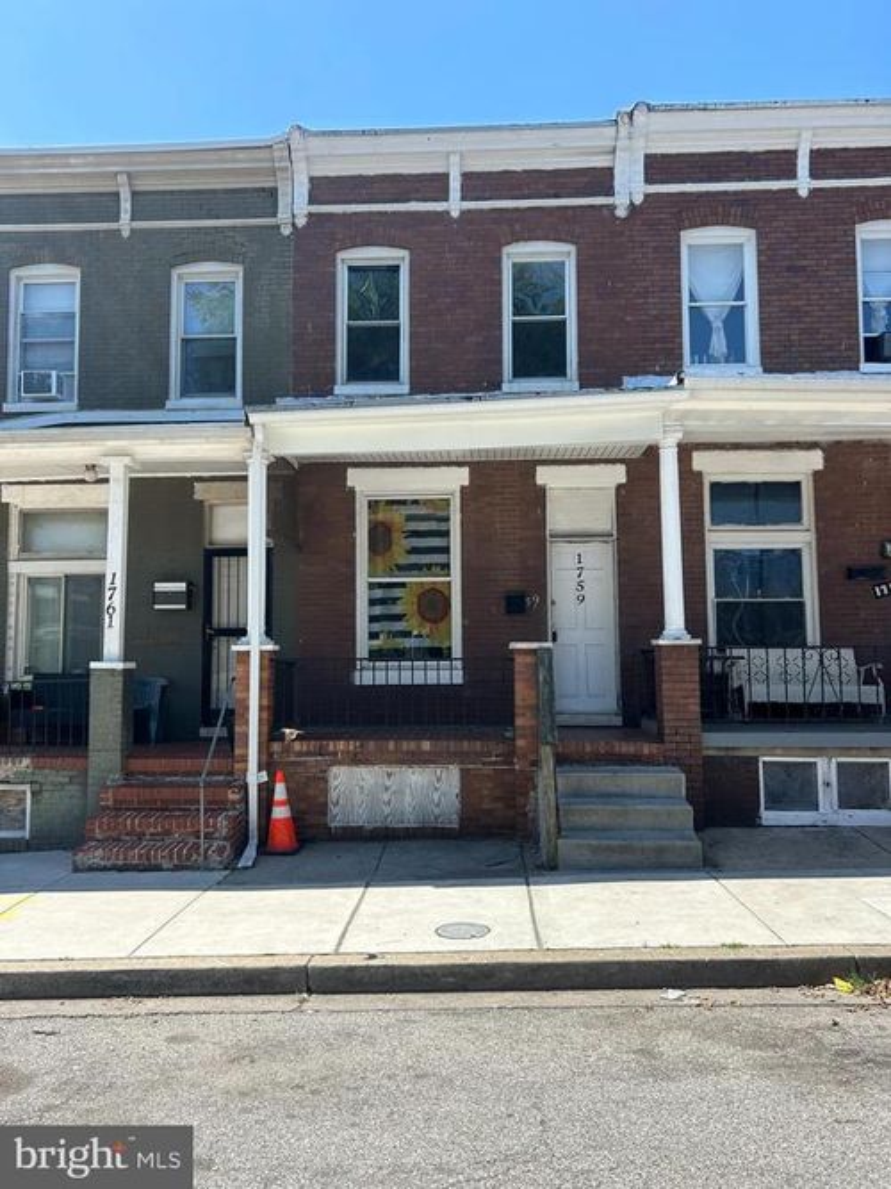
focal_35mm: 26
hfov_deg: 53.0
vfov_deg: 67.3
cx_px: 446
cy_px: 594
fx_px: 893
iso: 50
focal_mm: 5.7
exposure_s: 1/2513
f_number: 1.5
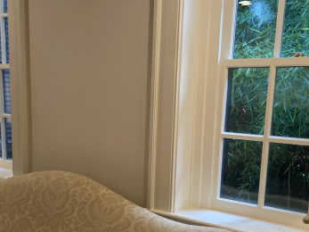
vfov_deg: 28.7
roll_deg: -0.7
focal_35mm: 50
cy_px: 173
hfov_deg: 37.8
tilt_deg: -10.2
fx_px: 446
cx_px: 105
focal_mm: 4.25
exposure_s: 1/120
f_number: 1.8
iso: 100
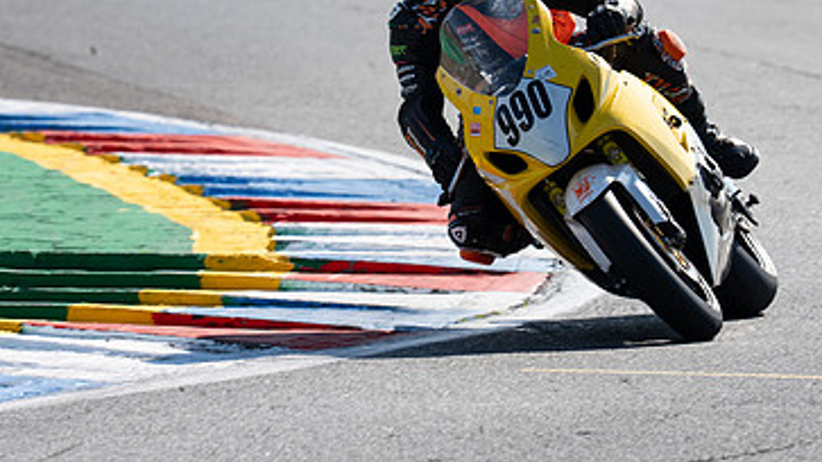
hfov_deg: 3.2
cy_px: 105
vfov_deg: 1.8
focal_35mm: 670
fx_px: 14600
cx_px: 543
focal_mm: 400
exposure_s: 1/320
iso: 100
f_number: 6.3
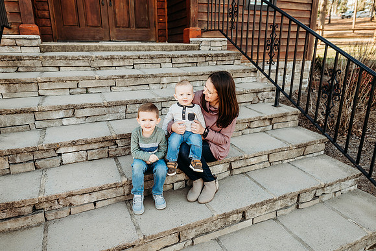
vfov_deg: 53.2
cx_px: 188
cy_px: 126
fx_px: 251
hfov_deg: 73.7
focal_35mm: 24
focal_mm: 24
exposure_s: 1/320
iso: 250
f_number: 2.8
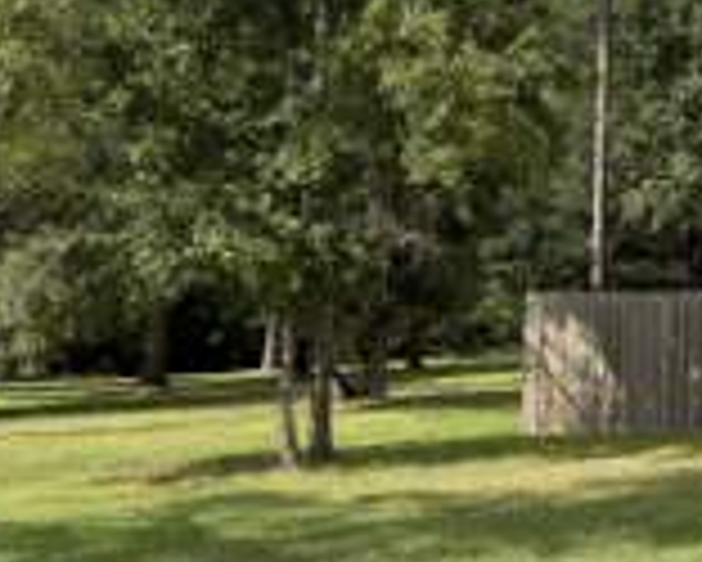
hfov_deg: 24.4
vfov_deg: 21.3
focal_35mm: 72
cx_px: 801
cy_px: 247
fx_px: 1497
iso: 64
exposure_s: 1/3717
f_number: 1.78
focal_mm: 6.76
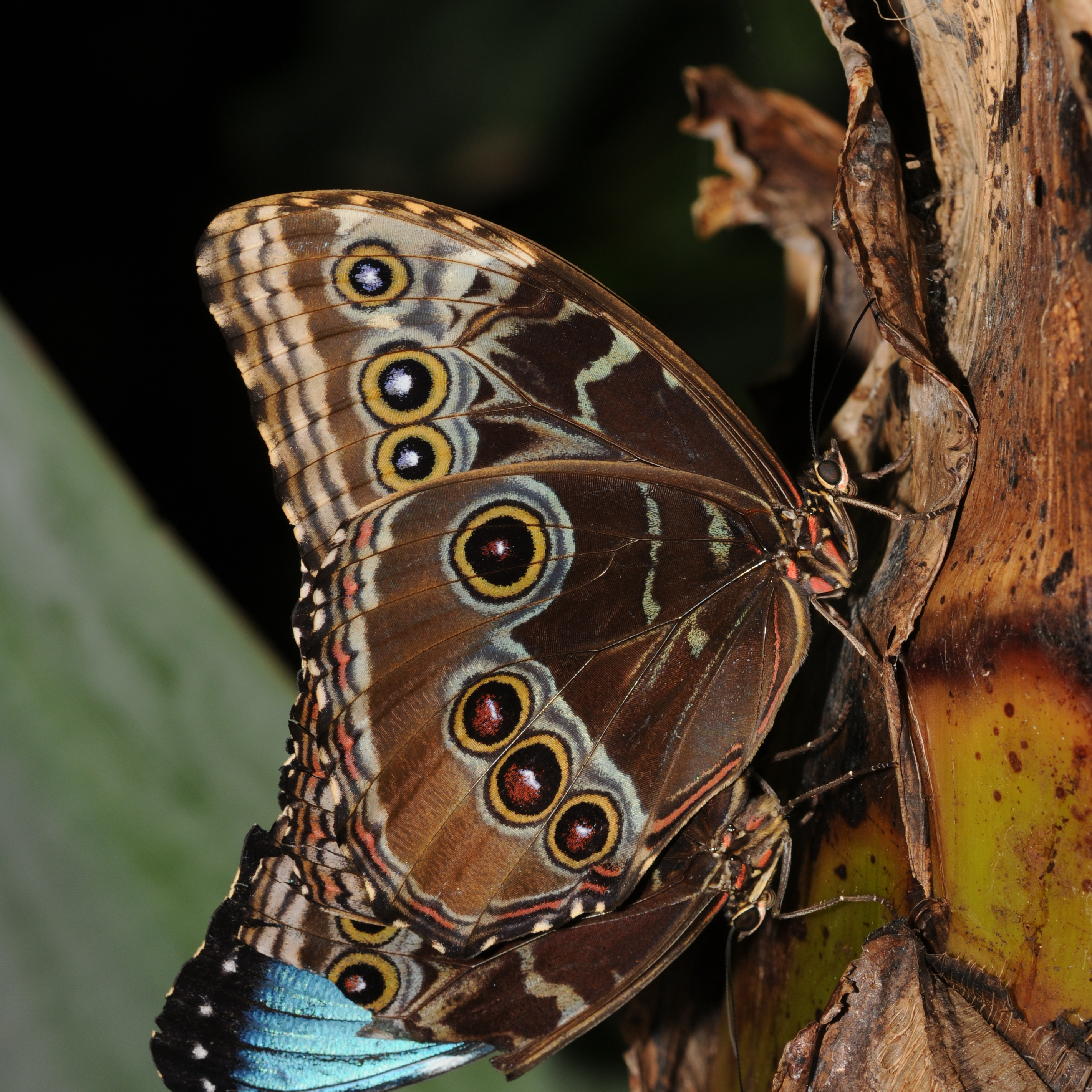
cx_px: 545
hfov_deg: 8.7
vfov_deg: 8.7
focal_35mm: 202
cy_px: 663
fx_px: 7197
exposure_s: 1/125
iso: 200
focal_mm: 105
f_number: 10
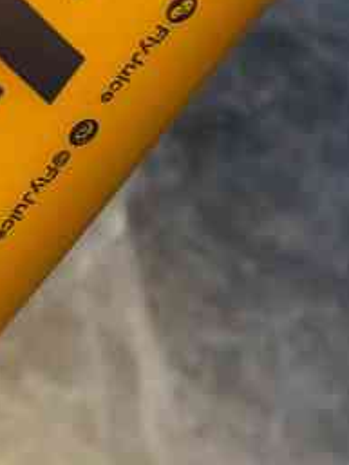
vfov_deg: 10.5
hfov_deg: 7.9
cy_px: 196
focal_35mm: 189
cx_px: 184
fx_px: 2539
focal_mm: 6
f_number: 2.4
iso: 50
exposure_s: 1/50
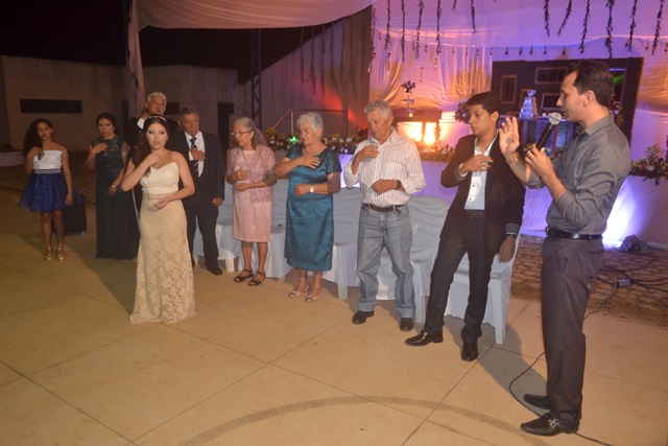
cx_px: 334
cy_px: 223
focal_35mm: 27
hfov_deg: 67.4
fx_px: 501
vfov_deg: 48.0
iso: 720
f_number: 3.5
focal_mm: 18
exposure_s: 1/60
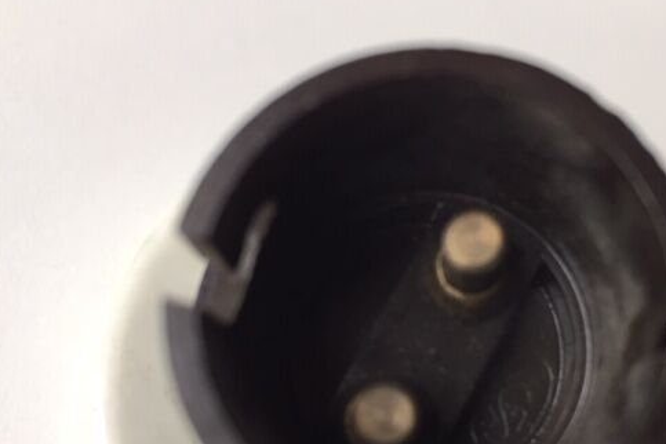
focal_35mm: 40
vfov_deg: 33.0
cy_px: 314
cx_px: 432
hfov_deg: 47.8
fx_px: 740
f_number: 2.2
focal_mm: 4.15
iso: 50
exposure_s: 1/33
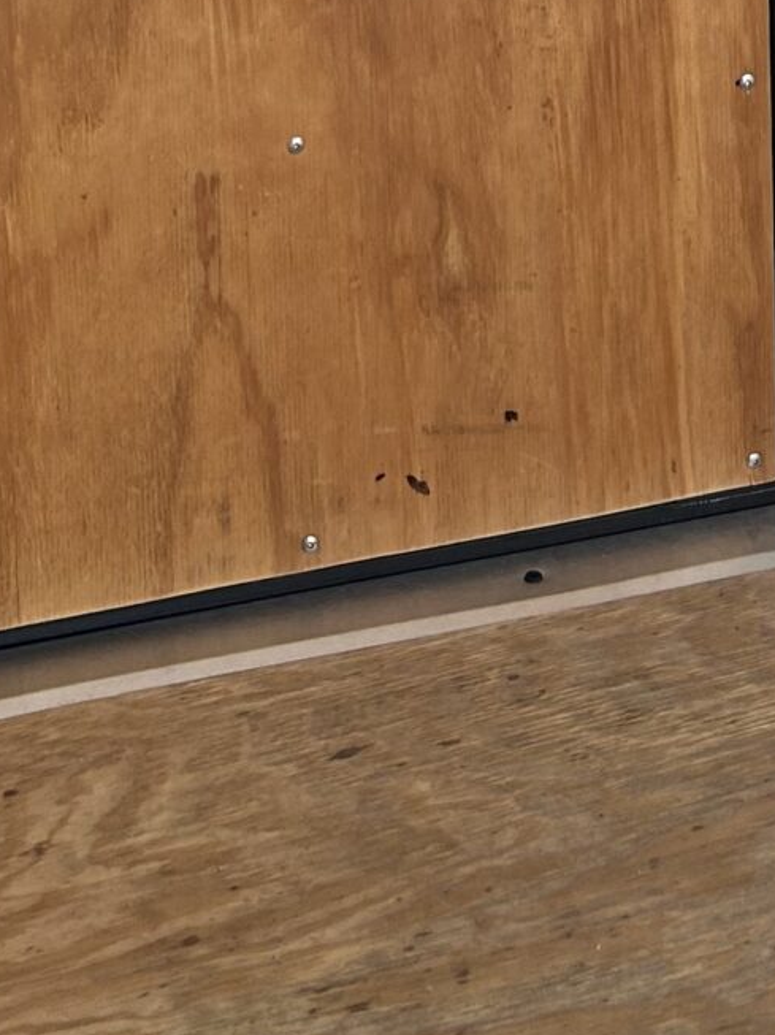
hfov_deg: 14.3
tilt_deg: -5.6
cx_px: 742
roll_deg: +1.8
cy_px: -859
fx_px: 3048
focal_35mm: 102
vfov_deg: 16.1
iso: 64
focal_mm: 5.7
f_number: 1.5
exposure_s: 1/142
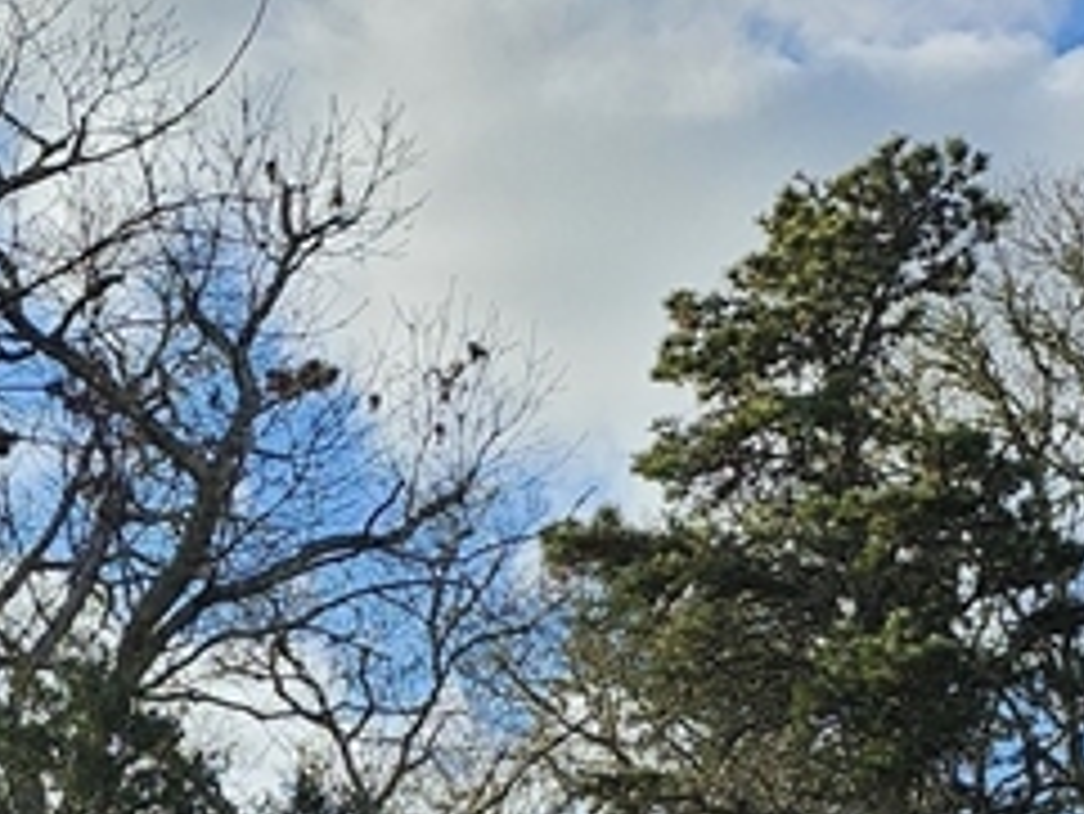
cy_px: 1390
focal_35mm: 102
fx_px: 3196
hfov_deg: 18.8
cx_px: 18
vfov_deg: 13.3
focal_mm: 5
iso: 50
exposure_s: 1/4244
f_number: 1.8
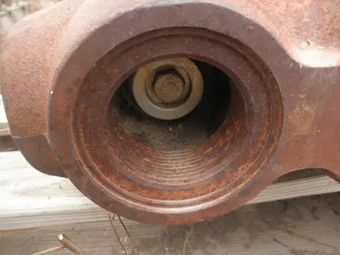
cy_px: 128
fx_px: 285
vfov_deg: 48.3
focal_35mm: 29
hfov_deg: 61.6
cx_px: 170
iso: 64
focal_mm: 5
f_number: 3
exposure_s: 1/50
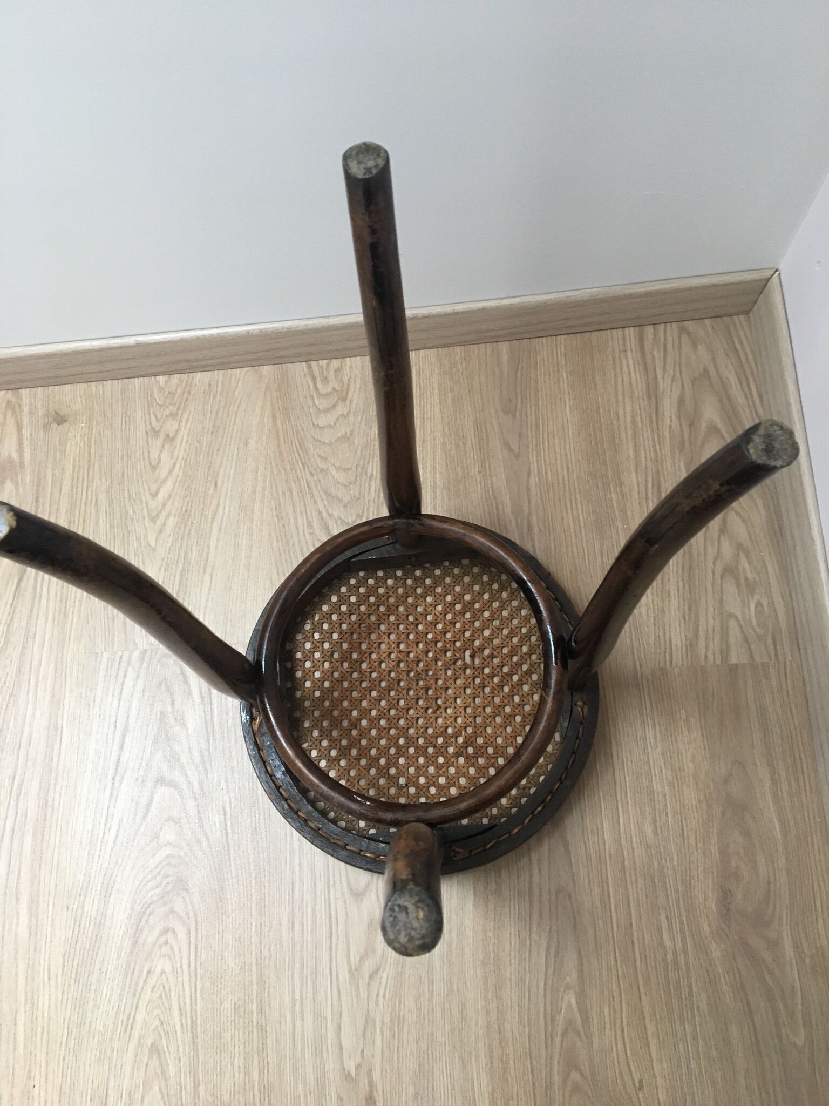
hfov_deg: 48.2
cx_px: 414
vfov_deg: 61.7
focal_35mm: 29
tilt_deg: -70.1
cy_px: 553
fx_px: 926
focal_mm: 4.15
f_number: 2.2
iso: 160
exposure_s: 1/33
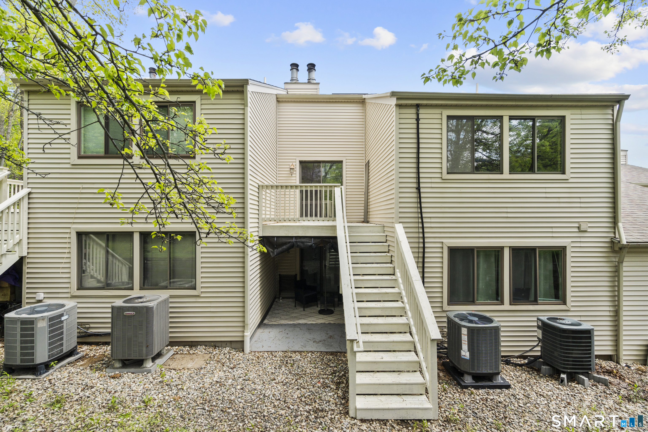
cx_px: 324
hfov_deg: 96.7
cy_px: 216
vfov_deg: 73.7
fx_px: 288
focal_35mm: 16
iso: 250
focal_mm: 16
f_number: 9
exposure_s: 1/15
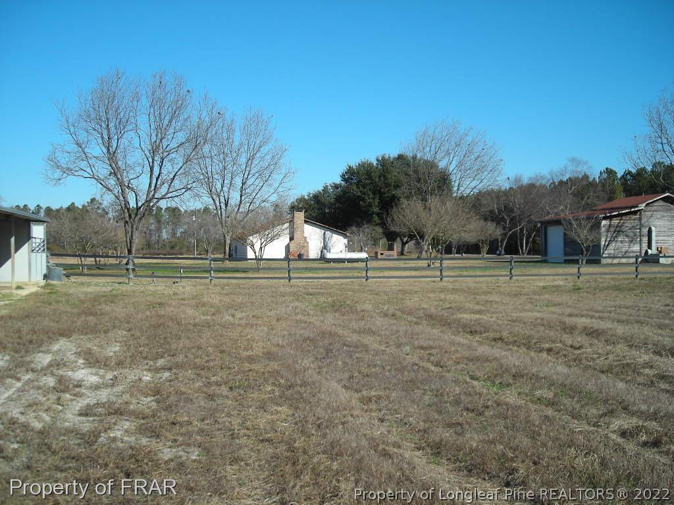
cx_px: 337
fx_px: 740
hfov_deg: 49.0
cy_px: 252
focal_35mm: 38
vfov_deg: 37.7
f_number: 6.4
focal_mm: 6.3
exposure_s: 1/172
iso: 50
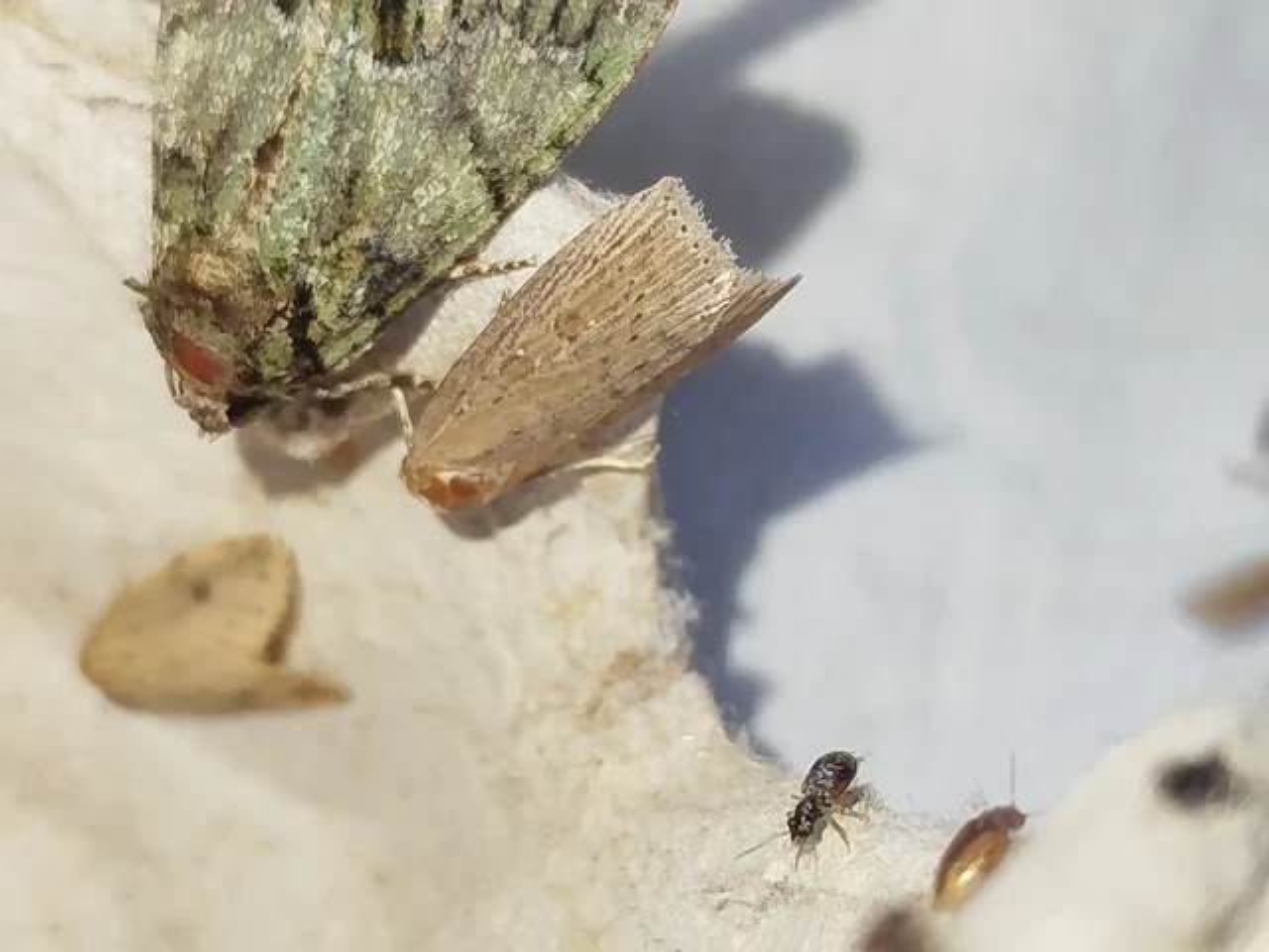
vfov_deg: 18.7
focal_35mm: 79
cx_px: 634
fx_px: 2896
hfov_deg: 24.7
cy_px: 476
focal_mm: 5.31
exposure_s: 1/50
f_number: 1.7
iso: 100
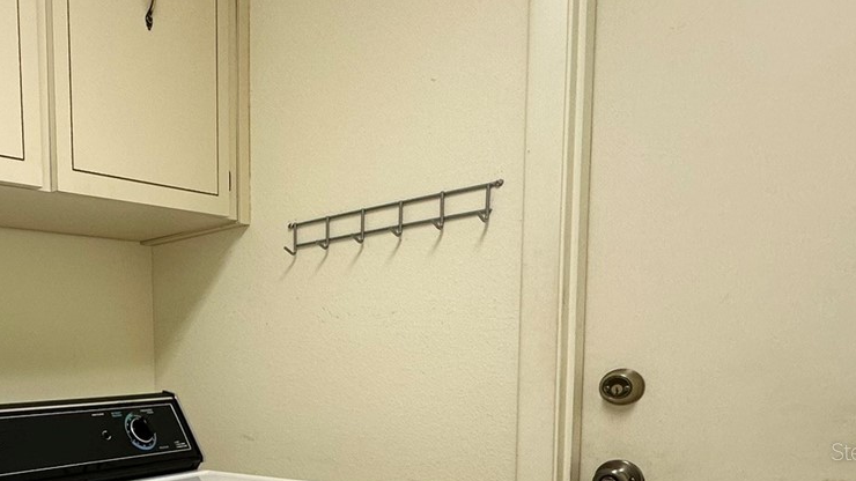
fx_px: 749
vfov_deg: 33.4
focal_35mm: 33
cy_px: 451
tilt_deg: -6.2
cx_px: 15
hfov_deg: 49.5
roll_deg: +2.0
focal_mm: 2.22
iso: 125
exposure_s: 1/120
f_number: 2.2
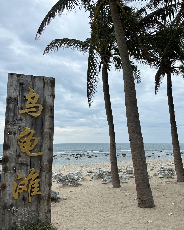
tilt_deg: +9.5
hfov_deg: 54.9
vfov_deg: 66.0
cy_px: 118
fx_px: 177
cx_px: 93
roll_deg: +0.2
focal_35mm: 26
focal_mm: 6.86
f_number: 1.78
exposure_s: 1/2660
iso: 80
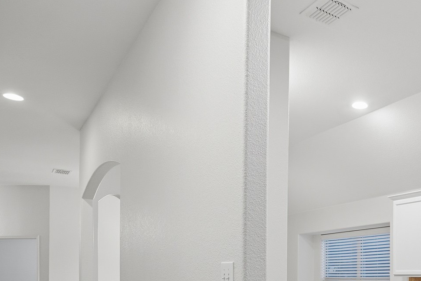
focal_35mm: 36
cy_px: 278
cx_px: 380
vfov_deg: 33.8
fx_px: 421
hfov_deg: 47.6
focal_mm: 16
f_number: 8
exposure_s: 1/10
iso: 100
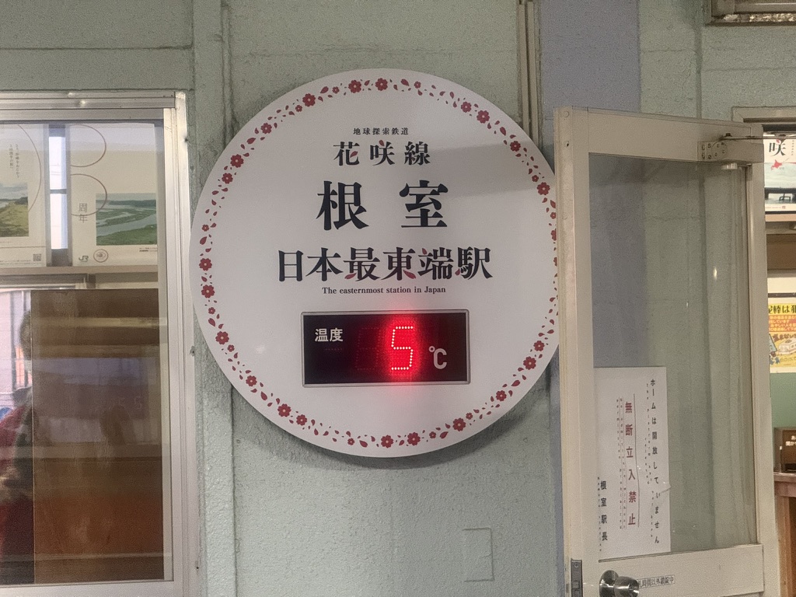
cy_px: 298
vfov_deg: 12.3
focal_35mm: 120
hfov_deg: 16.4
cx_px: 398
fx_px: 2759
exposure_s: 1/55
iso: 640
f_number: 2.8
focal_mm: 15.66
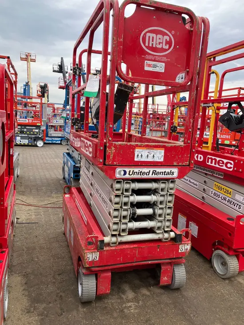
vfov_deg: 63.4
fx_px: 263
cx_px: 122
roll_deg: -3.8
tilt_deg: -7.0
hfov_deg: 49.8
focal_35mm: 28
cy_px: 162
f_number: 1.8
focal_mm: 3.99
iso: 32
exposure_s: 1/382
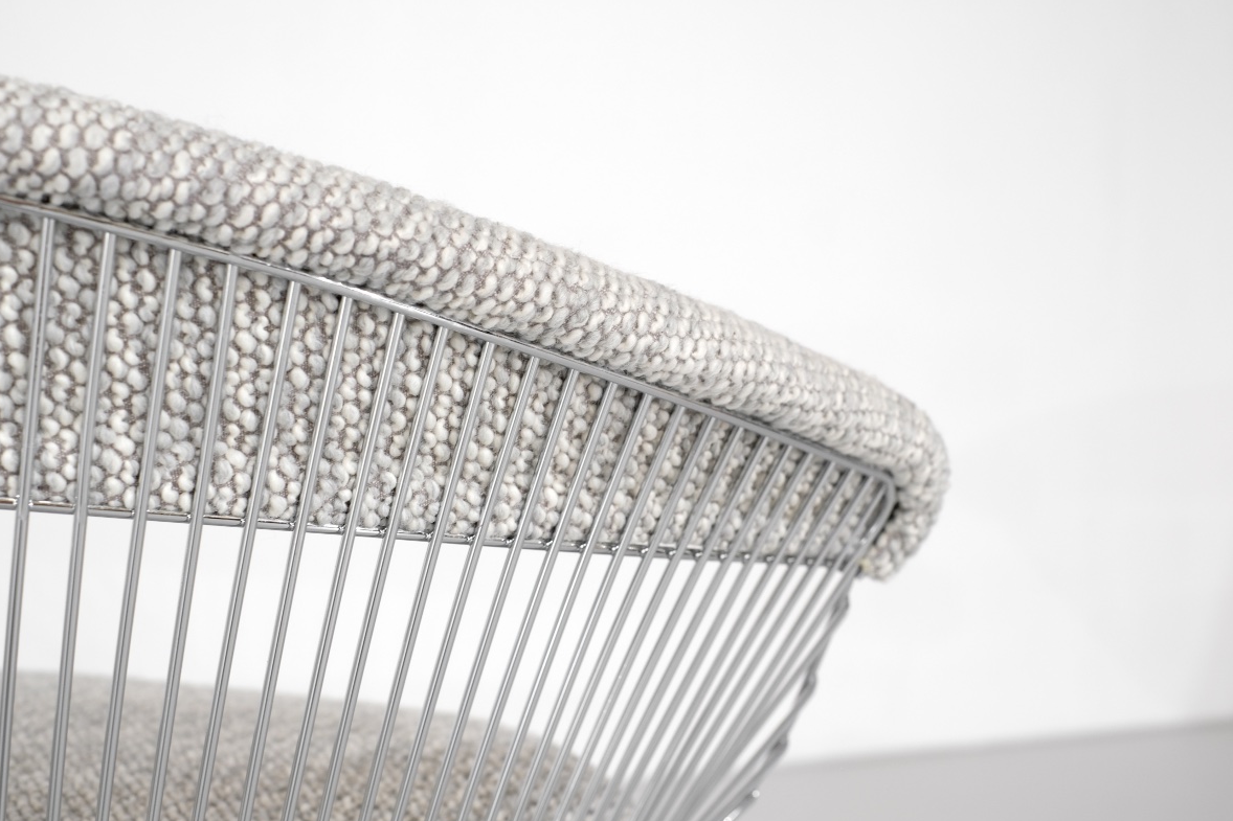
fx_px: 1849
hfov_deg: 36.9
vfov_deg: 25.1
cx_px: 623
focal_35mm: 54
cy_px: 415
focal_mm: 35
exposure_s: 1/60
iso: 800
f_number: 5.6
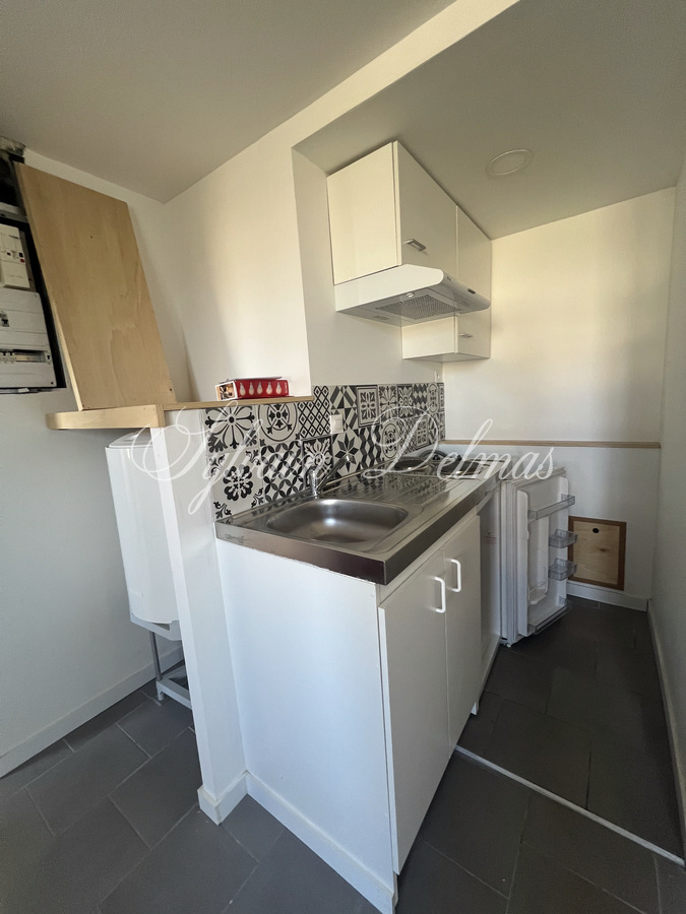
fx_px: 344
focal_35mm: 13
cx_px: 343
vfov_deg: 106.2
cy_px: 457
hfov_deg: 89.9
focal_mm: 1.57
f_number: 1.8
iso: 200
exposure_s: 1/99
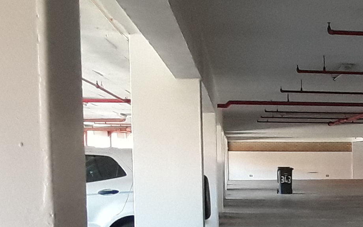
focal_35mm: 89
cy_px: 210
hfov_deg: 20.9
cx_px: 489
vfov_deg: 14.5
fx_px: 880
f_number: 1.9
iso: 200
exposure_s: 1/50
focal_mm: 2.2
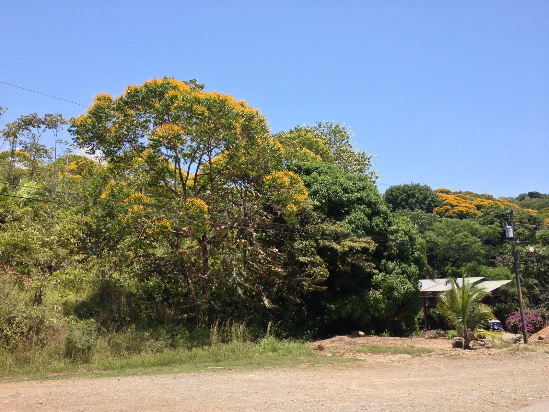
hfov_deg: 52.6
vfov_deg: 40.7
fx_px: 555
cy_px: 206
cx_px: 274
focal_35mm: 35
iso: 50
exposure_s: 1/920
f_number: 2.4
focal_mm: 4.28
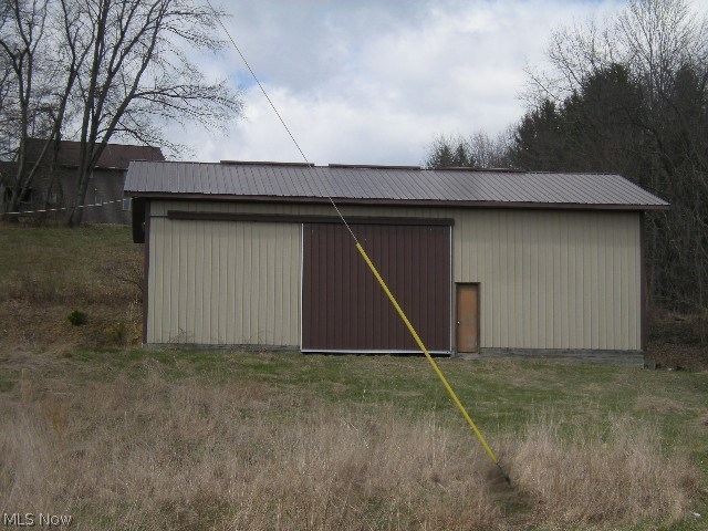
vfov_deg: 18.9
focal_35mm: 78
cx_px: 354
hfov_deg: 25.0
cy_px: 266
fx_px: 1595
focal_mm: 13
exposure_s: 1/442
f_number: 4.8
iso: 64
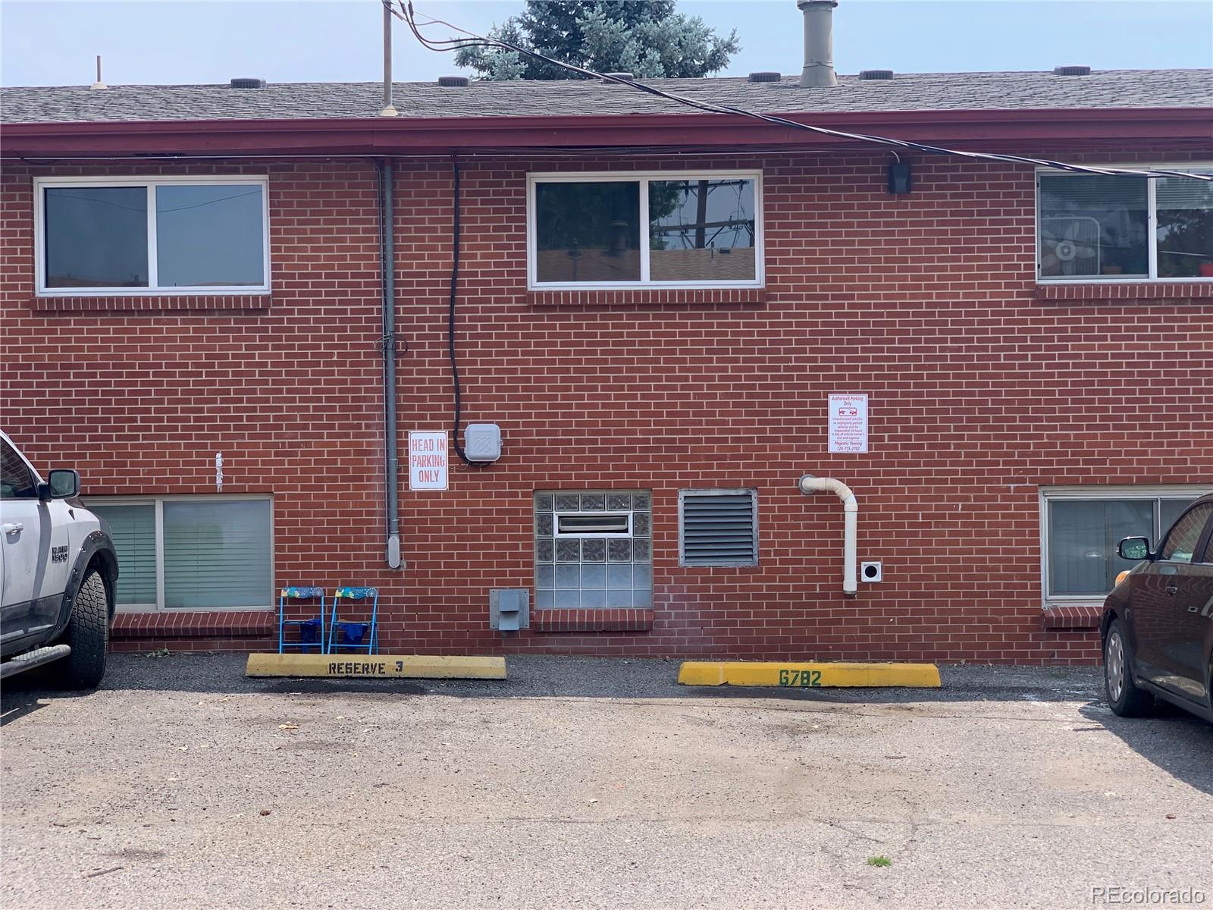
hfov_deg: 36.8
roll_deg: -0.2
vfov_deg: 28.0
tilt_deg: +1.0
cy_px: 455
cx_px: 606
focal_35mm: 52
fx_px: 1822
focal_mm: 6
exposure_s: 1/558
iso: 16
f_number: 2.4
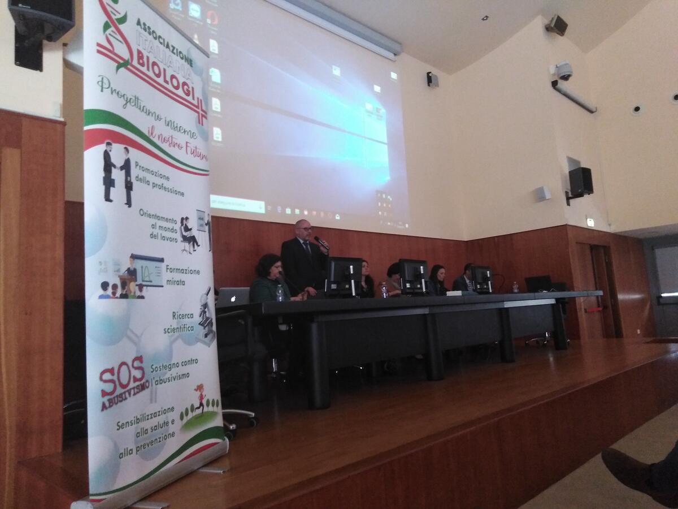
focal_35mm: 26
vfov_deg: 53.1
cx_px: 339
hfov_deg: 67.3
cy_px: 254
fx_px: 509
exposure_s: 1/16.7
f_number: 2.2
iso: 730
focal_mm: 3.46
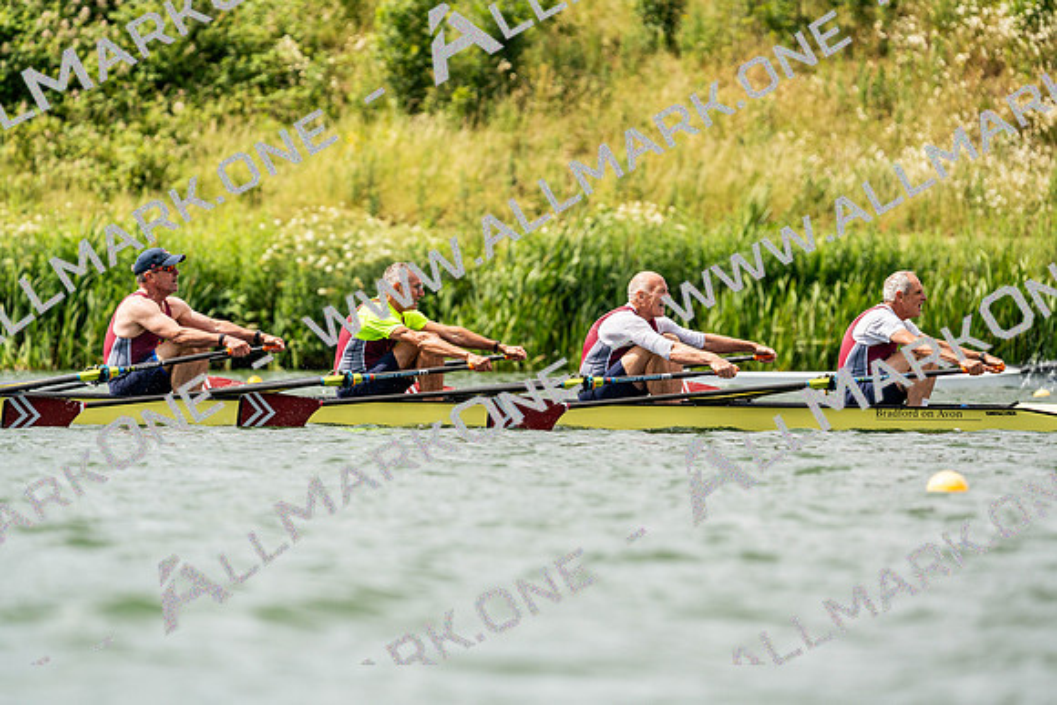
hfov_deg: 5.2
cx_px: 528
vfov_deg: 3.4
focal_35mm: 400
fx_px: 11747
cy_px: 352
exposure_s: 1/2000
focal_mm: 400
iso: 320
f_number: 6.3
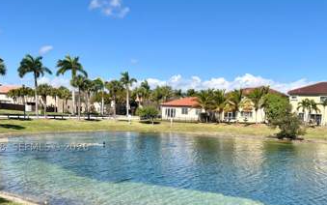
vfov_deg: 32.3
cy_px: 147
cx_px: 177
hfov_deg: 50.3
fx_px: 348
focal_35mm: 39
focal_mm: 5.7
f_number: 1.5
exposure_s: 1/4831
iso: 50
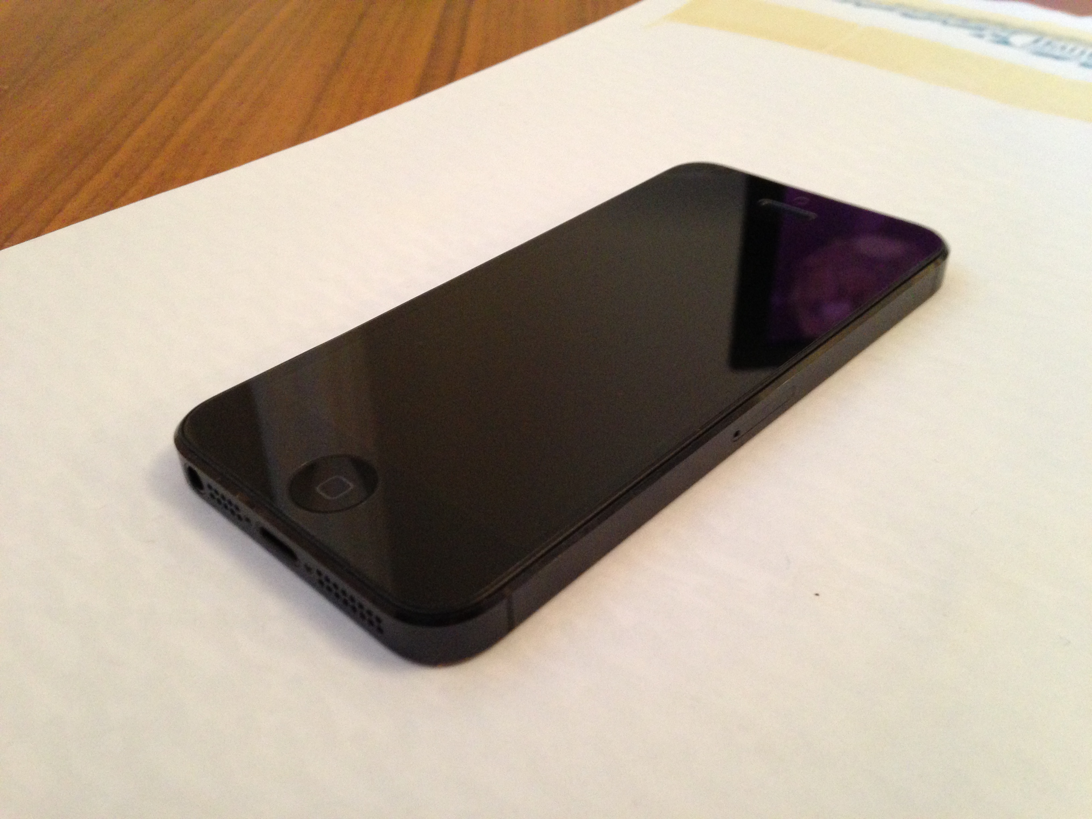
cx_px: 546
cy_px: 410
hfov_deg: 55.4
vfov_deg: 42.9
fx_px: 1041
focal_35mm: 33
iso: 320
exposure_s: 1/20
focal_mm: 4.13
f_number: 2.4
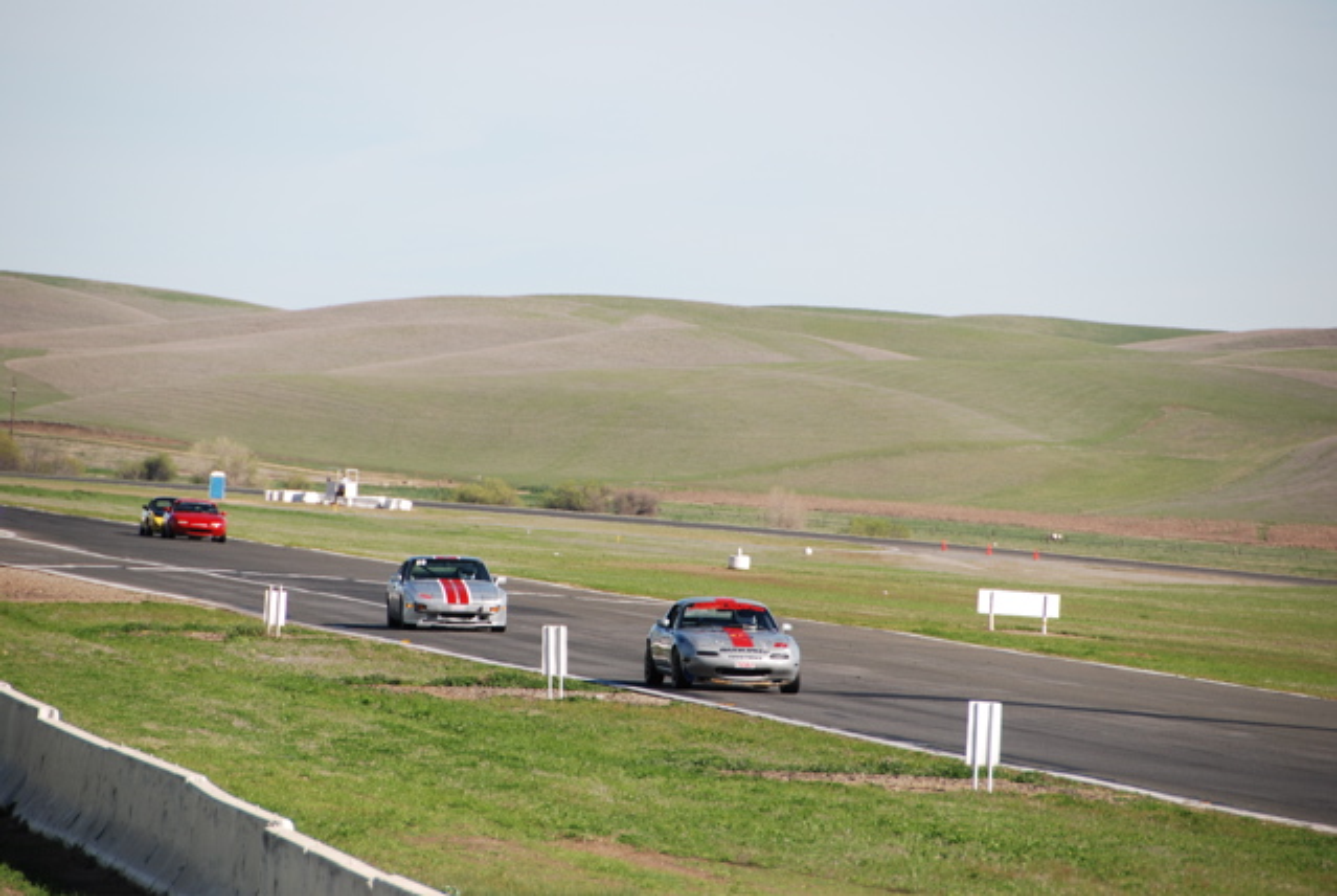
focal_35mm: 300
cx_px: 668
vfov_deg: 4.6
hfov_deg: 6.9
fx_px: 11157
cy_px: 448
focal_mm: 200
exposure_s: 1/800
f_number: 5.6
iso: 200
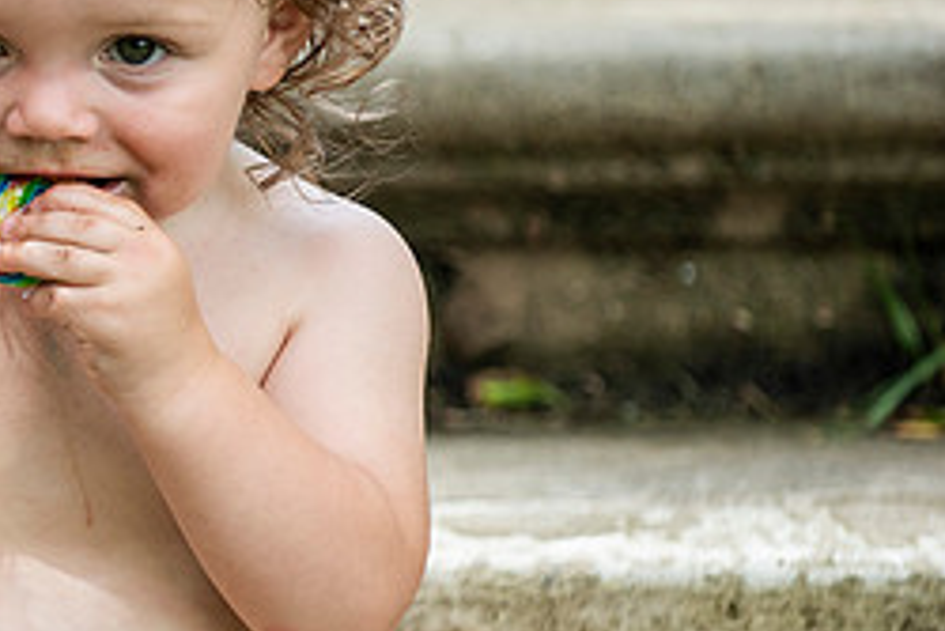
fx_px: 9744
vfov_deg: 3.7
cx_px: -87
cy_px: 278
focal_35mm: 371
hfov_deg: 5.5
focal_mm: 160
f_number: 3.5
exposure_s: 1/1000
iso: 640
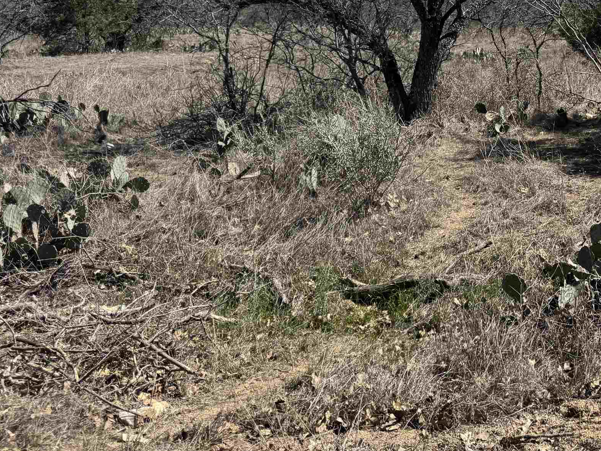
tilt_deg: -2.4
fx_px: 816
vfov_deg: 29.7
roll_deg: +1.9
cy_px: 52
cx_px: 573
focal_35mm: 47
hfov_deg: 37.0
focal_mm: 6.76
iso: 80
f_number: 1.78
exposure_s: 1/3802
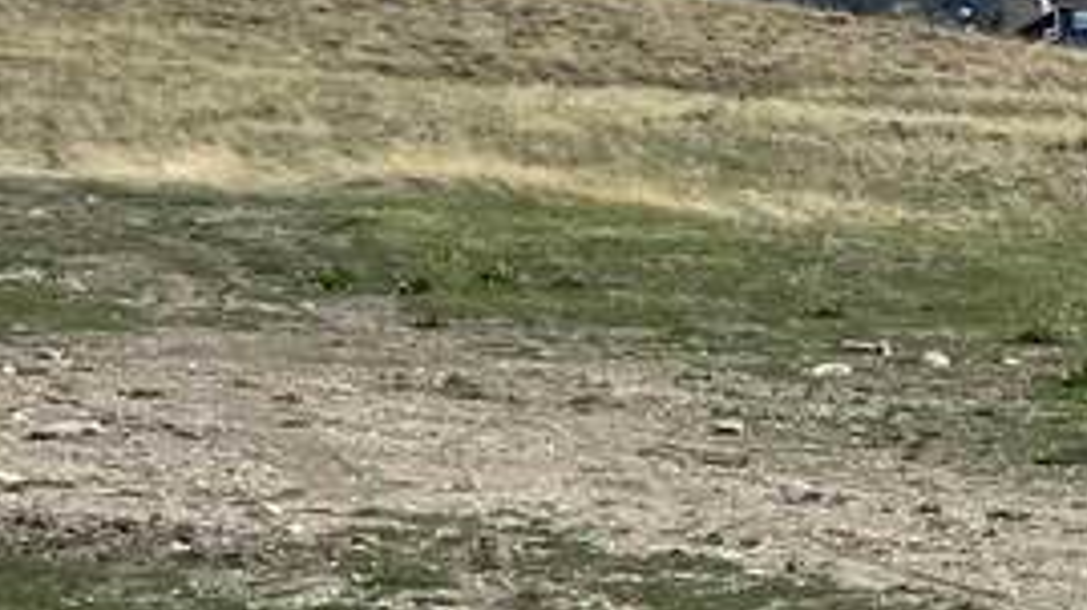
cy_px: 594
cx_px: 1806
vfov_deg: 8.9
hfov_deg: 14.4
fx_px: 3889
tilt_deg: -3.7
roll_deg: +3.3
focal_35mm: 135
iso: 50
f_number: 1.5
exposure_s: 1/6211
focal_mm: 5.7
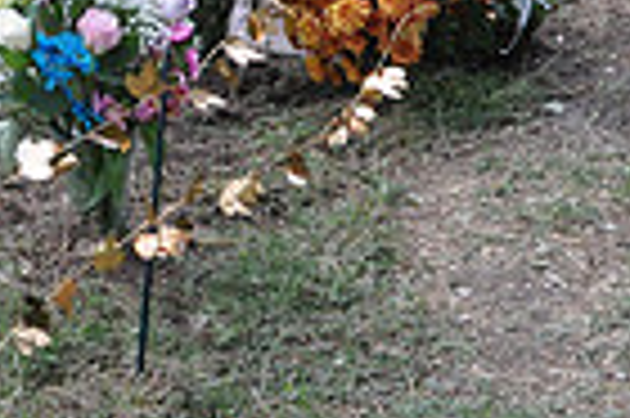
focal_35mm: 137
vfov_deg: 9.9
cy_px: 47
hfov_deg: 14.9
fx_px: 2395
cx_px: 104
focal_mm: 22
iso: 280
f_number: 5.6
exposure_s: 1/125
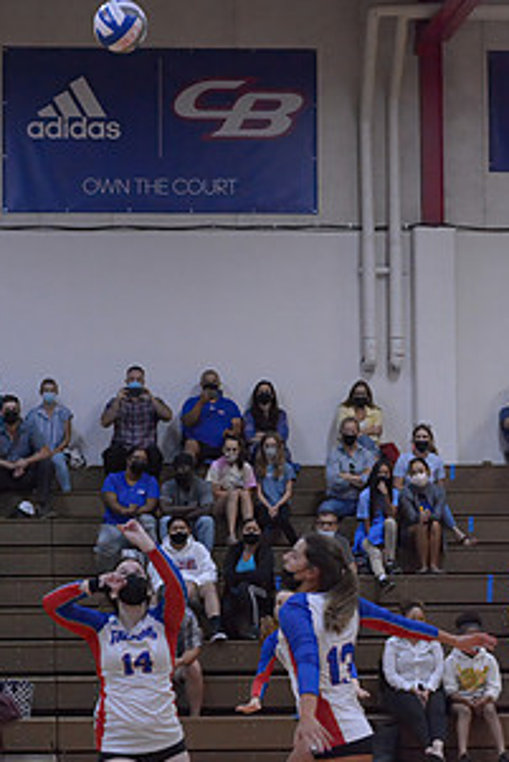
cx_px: 149
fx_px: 2372
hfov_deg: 12.2
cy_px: 524
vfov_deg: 18.2
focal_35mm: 112
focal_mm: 50
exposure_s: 1/640
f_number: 3.5
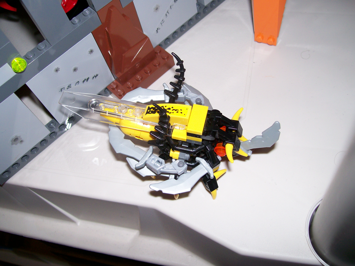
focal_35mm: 36
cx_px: 178
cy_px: 133
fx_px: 369
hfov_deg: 51.4
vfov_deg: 39.7
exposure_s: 1/64
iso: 80
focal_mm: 6
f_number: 2.7
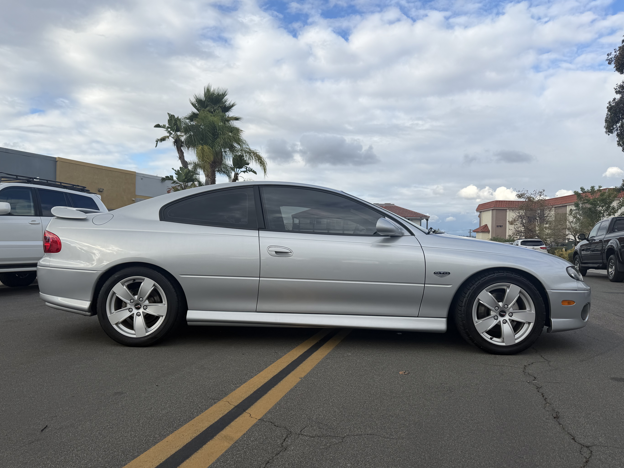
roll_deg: -1.5
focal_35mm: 25
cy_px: 240
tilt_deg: +0.1
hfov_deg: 69.4
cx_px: 307
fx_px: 451
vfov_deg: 54.9
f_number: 1.78
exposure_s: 1/2370
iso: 80
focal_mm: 6.76
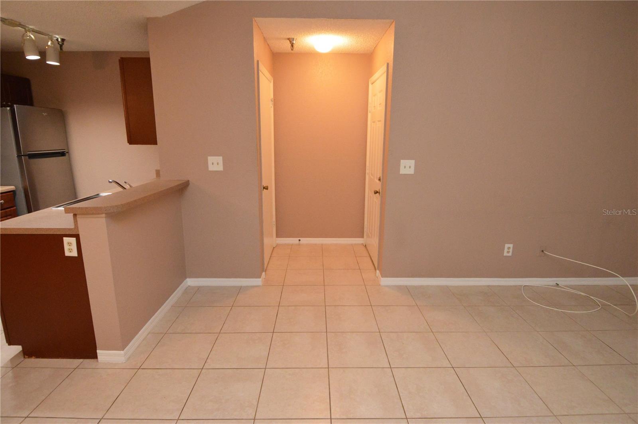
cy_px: 212
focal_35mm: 18
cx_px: 319
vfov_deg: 67.3
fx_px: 319
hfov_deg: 90.1
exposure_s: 1/60
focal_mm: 12
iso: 2800
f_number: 4
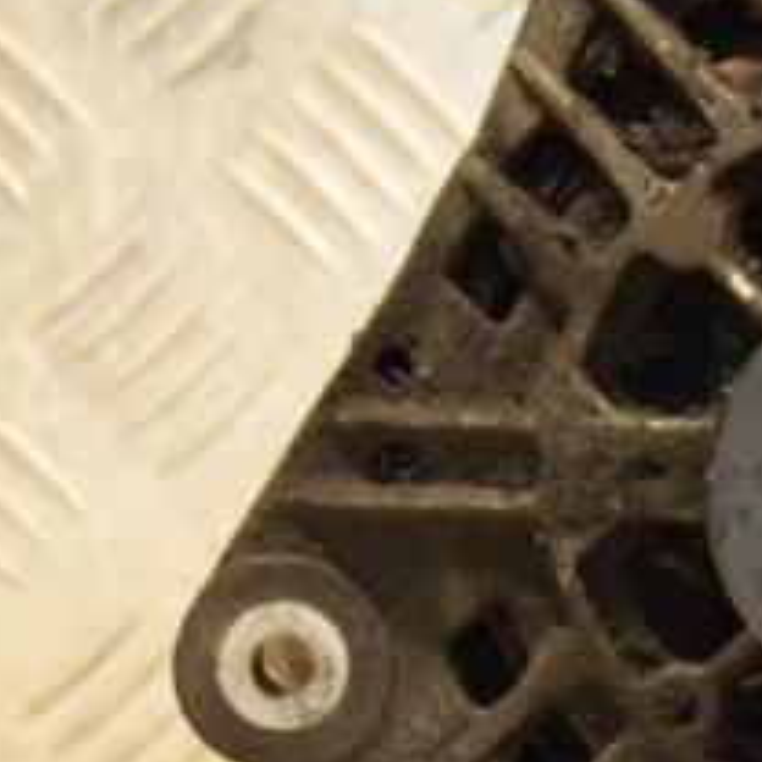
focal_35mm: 191
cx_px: 952
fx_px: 4757
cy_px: 392
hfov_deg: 9.0
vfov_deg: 9.2
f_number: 5
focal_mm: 52
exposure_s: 1/80
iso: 800
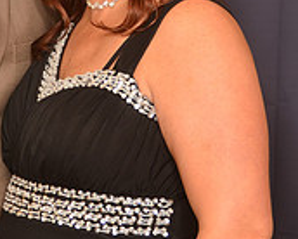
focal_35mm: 227
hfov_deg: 8.4
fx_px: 2004
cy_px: 81
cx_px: -19
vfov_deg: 6.8
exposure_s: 1/60
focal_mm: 48
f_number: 5.6
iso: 200
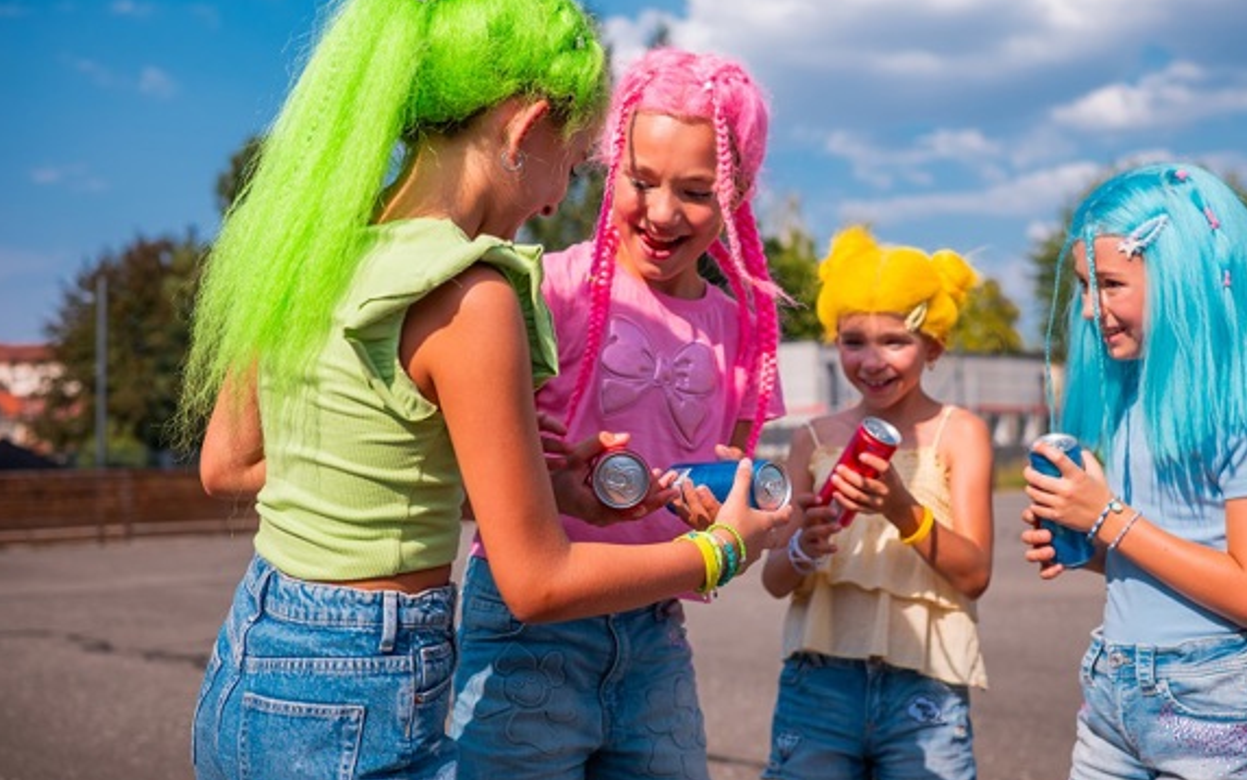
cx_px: 726
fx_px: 1462
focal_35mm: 43
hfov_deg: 46.0
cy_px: 371
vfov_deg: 29.9
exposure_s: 1/3200
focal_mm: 35
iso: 100
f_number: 2.8
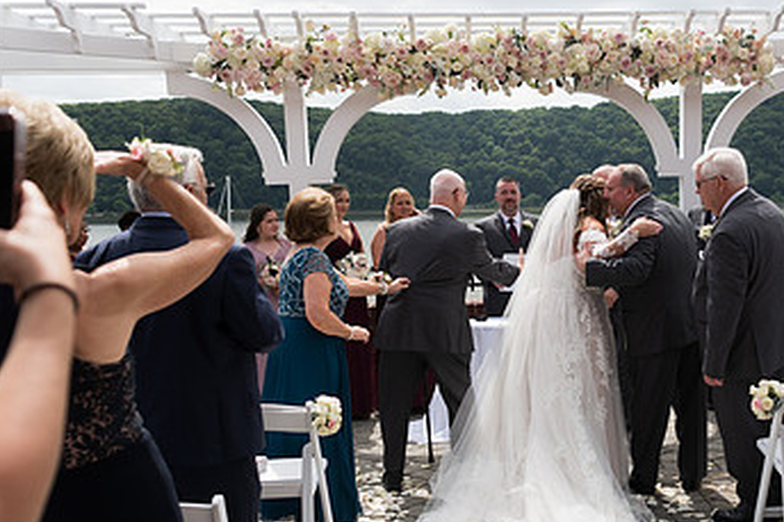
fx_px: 892
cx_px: 542
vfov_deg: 32.5
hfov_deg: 46.4
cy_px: 320
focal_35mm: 41
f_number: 2.8
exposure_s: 1/1600
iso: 64
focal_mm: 24
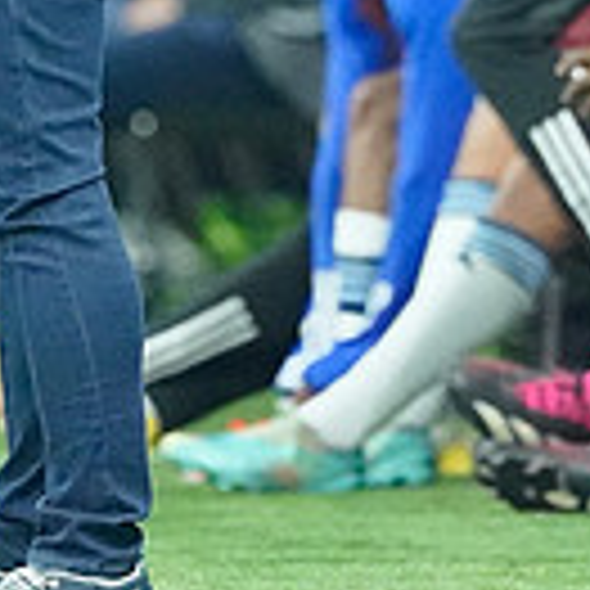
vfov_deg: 1.0
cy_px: -225
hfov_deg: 1.0
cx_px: 257
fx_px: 33765
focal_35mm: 1751
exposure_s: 1/1600
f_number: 4
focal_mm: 600
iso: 20000
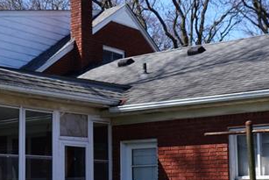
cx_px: 46
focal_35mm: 80
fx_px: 598
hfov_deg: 24.9
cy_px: 126
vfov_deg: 17.0
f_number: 5
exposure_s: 1/400
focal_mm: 16
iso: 100
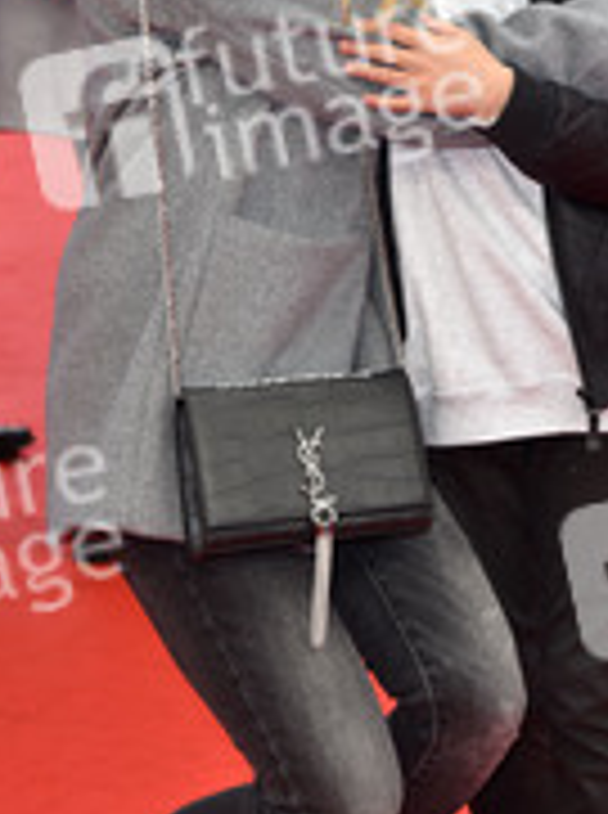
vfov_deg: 10.8
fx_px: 4301
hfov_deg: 8.1
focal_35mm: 183
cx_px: 383
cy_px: 328
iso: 640
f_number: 5.6
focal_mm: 86
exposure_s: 1/200
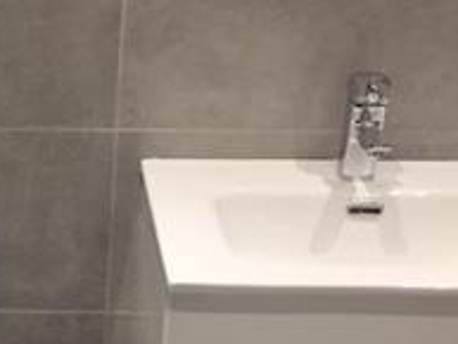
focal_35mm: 96
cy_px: 408
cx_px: -33
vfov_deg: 14.9
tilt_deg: -29.1
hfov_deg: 19.6
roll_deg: -0.3
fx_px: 1271
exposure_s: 1/33
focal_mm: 4.15
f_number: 2.2
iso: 64
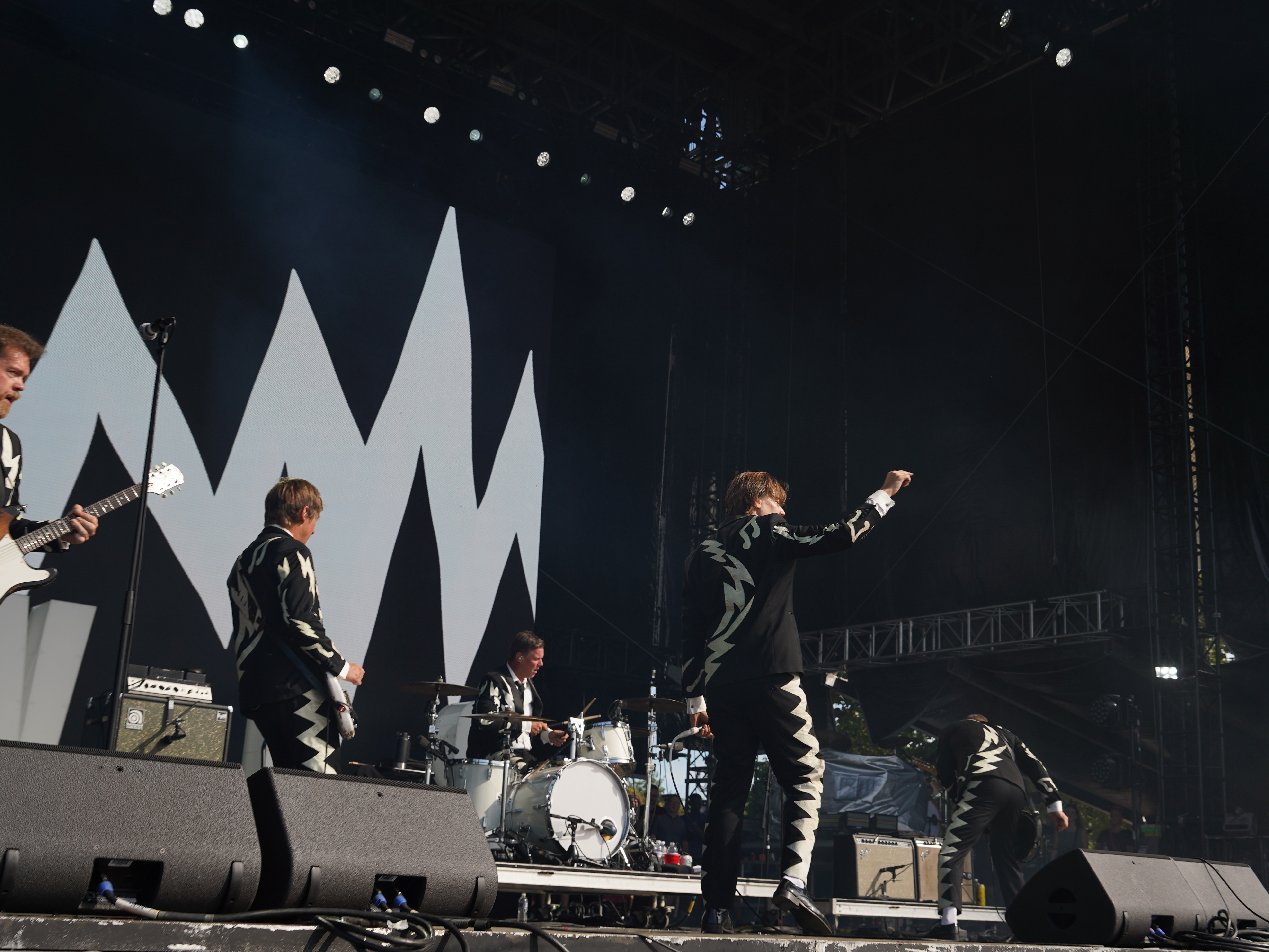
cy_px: 486
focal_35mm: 42
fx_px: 1540
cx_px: 693
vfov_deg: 34.4
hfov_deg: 44.7
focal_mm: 38
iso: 100
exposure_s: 1/320
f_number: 6.3
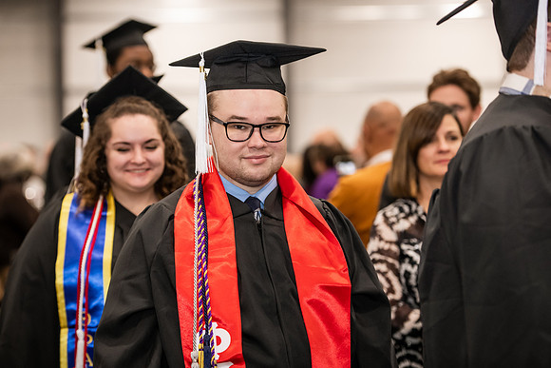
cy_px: 184
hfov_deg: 18.6
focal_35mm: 110
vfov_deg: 12.5
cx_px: 276
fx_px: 1684
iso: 2000
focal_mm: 110
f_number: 3.2
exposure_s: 1/200
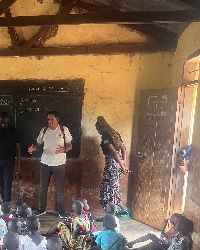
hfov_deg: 27.2
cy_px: 191
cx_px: 6
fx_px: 392
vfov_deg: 34.5
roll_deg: -0.1
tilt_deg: -10.8
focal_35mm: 53
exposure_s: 1/60
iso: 250
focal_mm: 5.7
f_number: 1.5
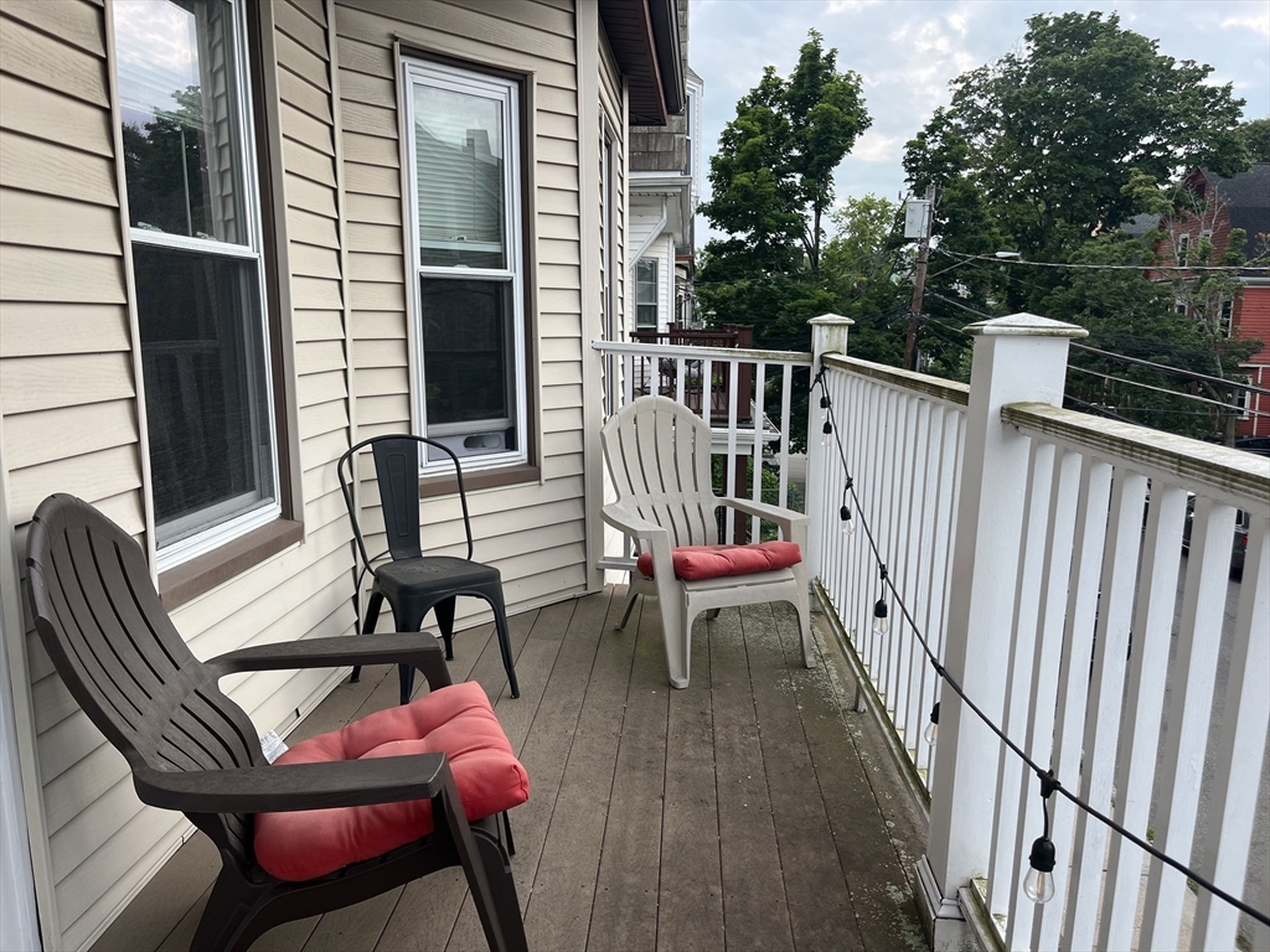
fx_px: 954
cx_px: 635
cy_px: 476
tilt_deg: -9.0
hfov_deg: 67.3
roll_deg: +0.3
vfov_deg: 53.1
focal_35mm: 26
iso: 50
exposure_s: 1/1309
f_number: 1.6
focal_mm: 5.1
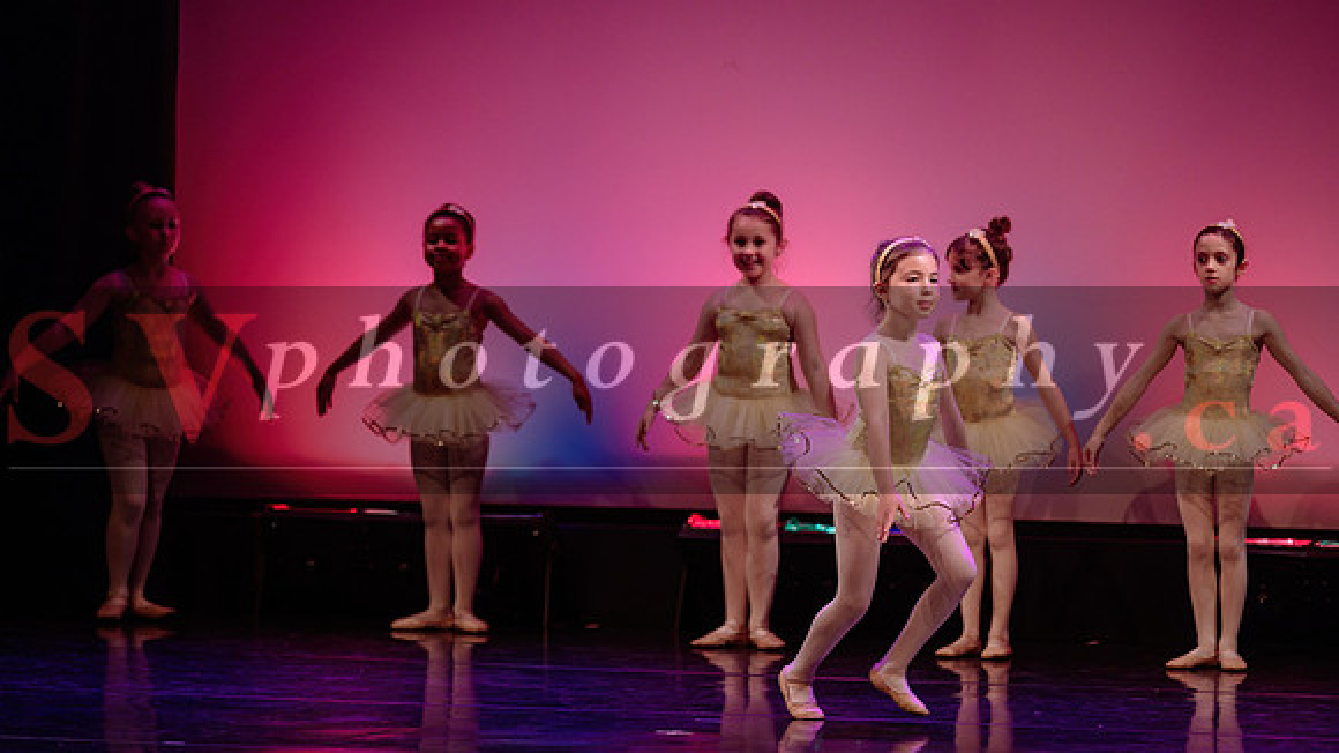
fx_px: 5950
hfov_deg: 12.8
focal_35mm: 168
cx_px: 670
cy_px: 307
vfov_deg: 7.2
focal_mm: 160
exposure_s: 1/250
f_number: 2.8
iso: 1600
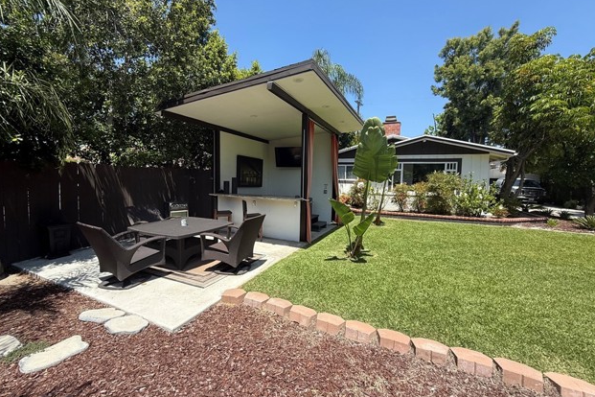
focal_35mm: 15
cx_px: 296
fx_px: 248
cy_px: 193
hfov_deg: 100.4
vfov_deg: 77.3
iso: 50
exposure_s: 1/1017
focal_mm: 2.22
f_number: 2.2
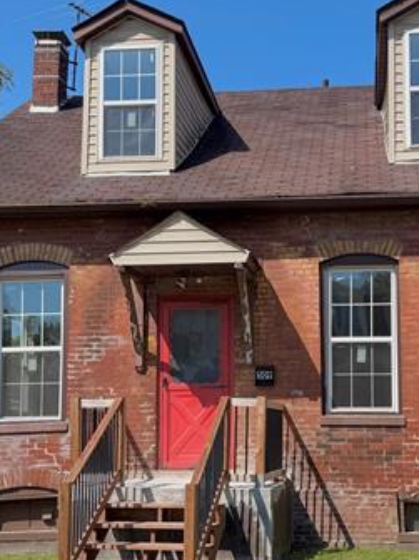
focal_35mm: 55
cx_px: 280
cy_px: 363
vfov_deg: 34.7
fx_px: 888
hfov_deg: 26.4
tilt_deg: +5.0
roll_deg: -0.9
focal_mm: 6.76
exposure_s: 1/4673
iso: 80
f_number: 1.78
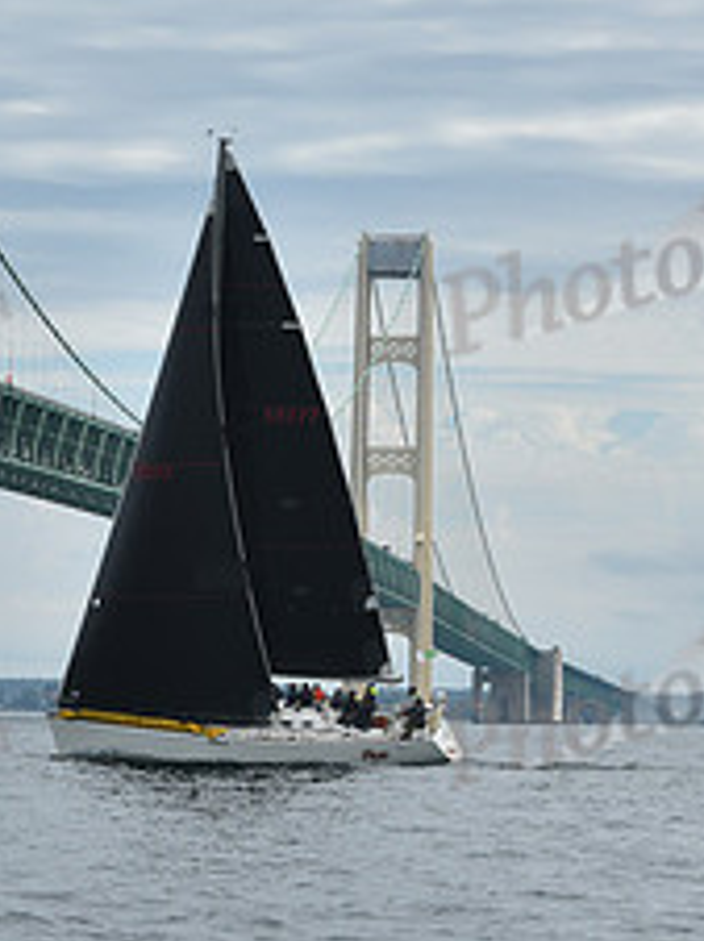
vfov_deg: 11.4
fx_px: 4700
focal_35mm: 173
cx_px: 229
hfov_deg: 8.6
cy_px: 523
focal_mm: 70
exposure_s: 1/800
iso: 250
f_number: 10
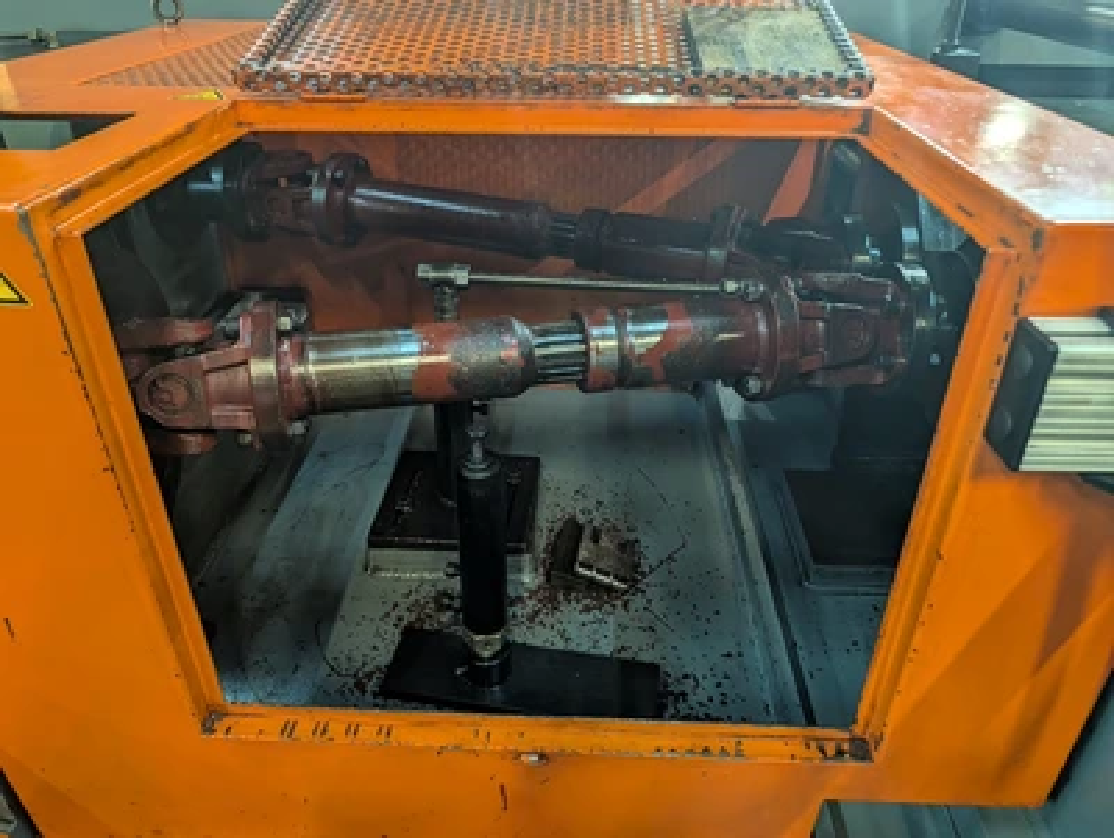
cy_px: 419
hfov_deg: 71.5
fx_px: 773
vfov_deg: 56.9
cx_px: 557
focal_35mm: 24
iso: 302
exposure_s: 1/66.4
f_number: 1.68
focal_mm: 6.9
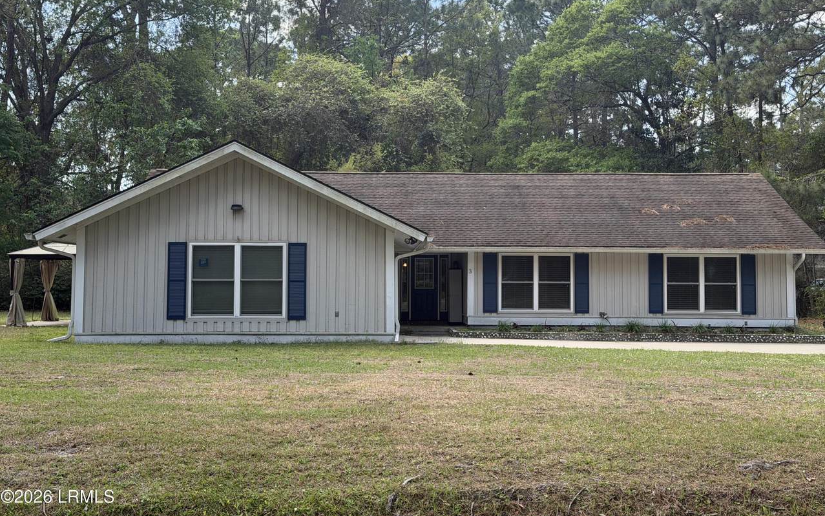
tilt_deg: +3.7
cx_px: 413
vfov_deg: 25.3
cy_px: 215
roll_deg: +0.1
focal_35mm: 51
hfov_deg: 39.6
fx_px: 1147
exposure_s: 1/1203
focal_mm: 6.76
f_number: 1.78
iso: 100
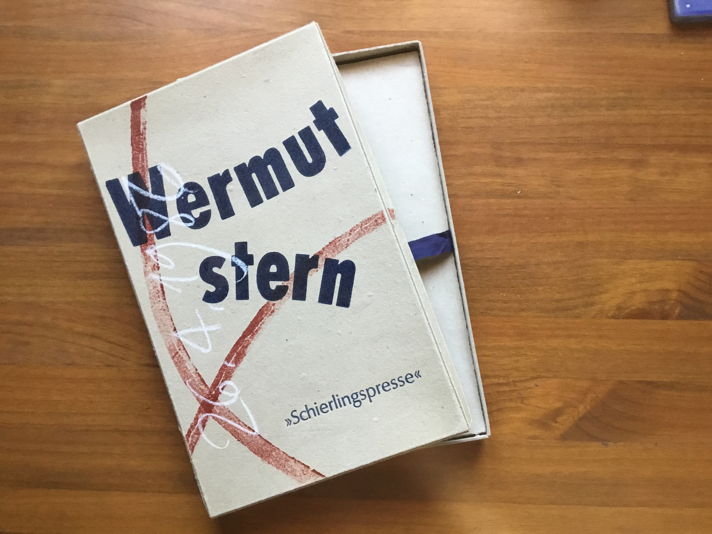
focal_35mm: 31
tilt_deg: -82.6
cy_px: 267
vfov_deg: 45.4
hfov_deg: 58.4
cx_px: 356
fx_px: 638
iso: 160
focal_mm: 3.3
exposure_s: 1/30
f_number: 2.4
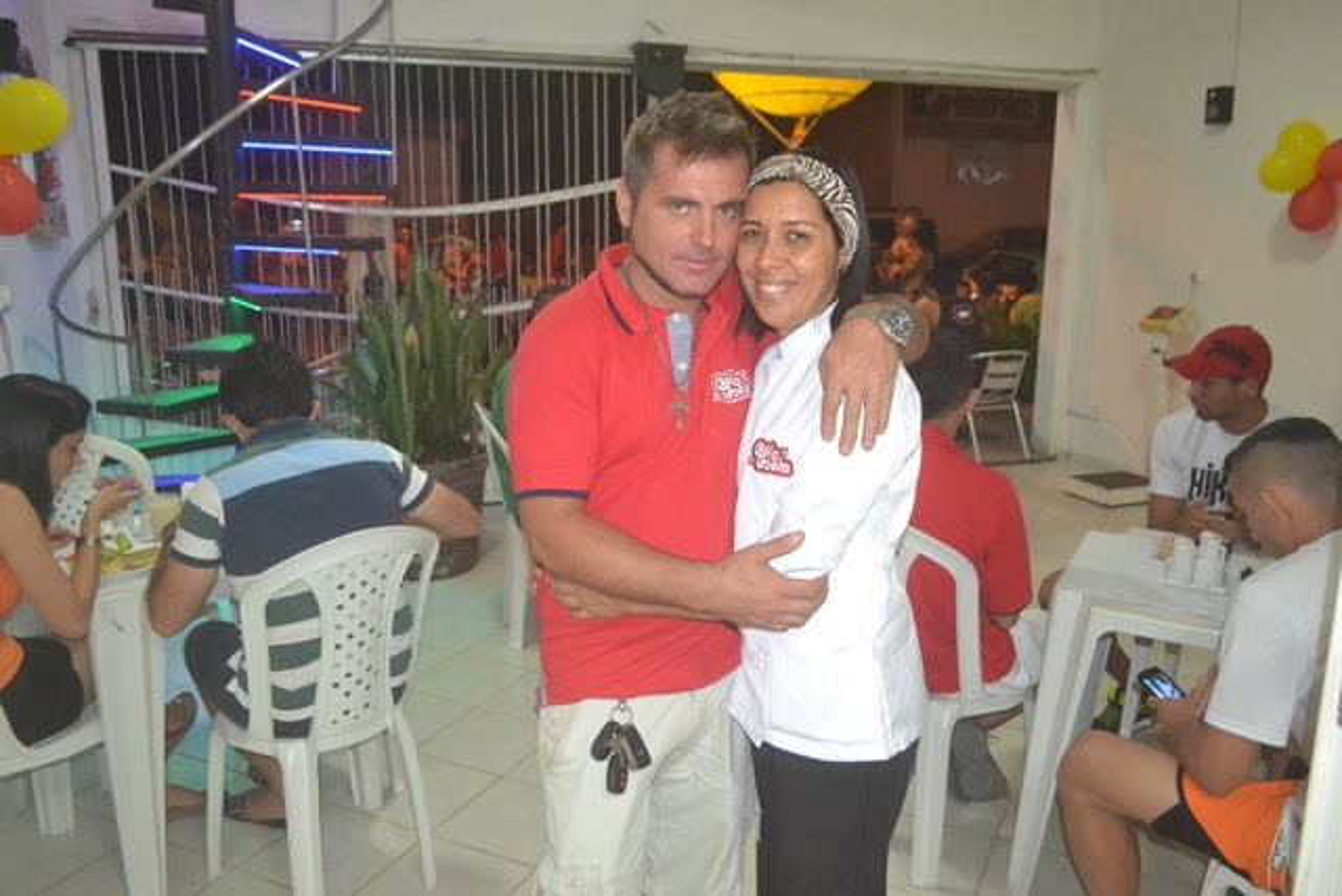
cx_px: 671
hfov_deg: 67.4
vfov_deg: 48.0
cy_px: 448
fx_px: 1007
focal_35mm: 27
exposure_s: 1/60
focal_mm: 18
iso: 3200
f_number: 3.5
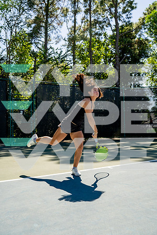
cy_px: 118
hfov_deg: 41.1
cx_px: 78
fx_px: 209
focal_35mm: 32
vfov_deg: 58.7
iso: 100
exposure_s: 1/1250
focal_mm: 32
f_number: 4.5
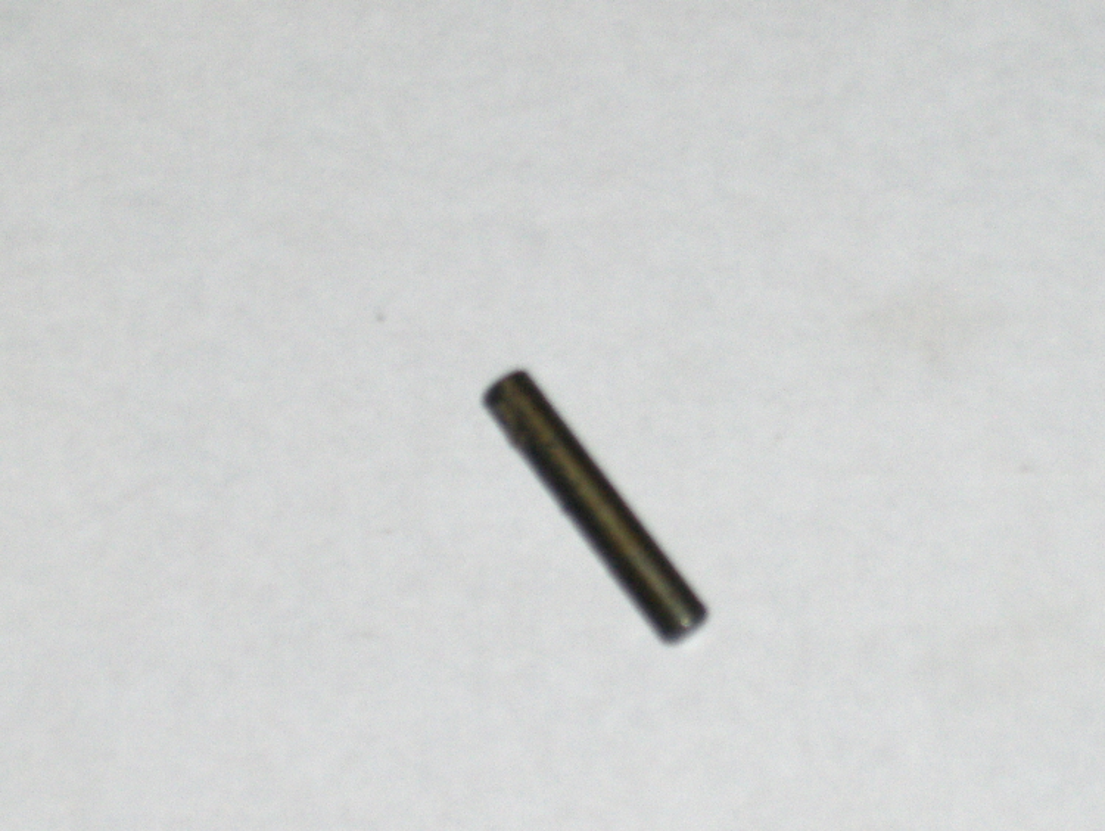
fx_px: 3355
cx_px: 552
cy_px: 416
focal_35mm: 105
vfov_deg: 14.1
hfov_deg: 18.7
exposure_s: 1/125
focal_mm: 22.5
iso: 100
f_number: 5
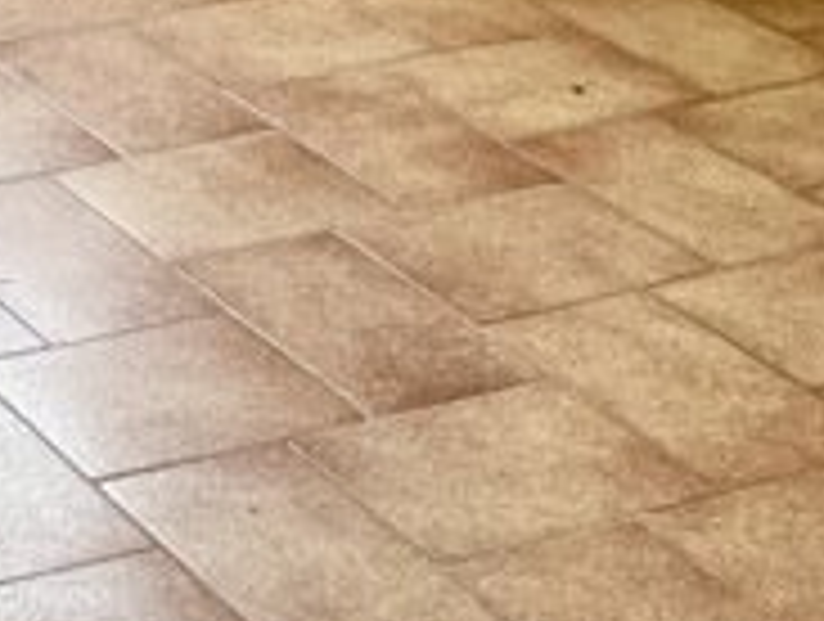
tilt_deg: -10.0
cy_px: -698
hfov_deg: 14.3
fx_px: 2600
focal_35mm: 109
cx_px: -937
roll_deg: +2.5
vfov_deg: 11.9
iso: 50
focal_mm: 5.1
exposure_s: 1/121
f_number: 1.6
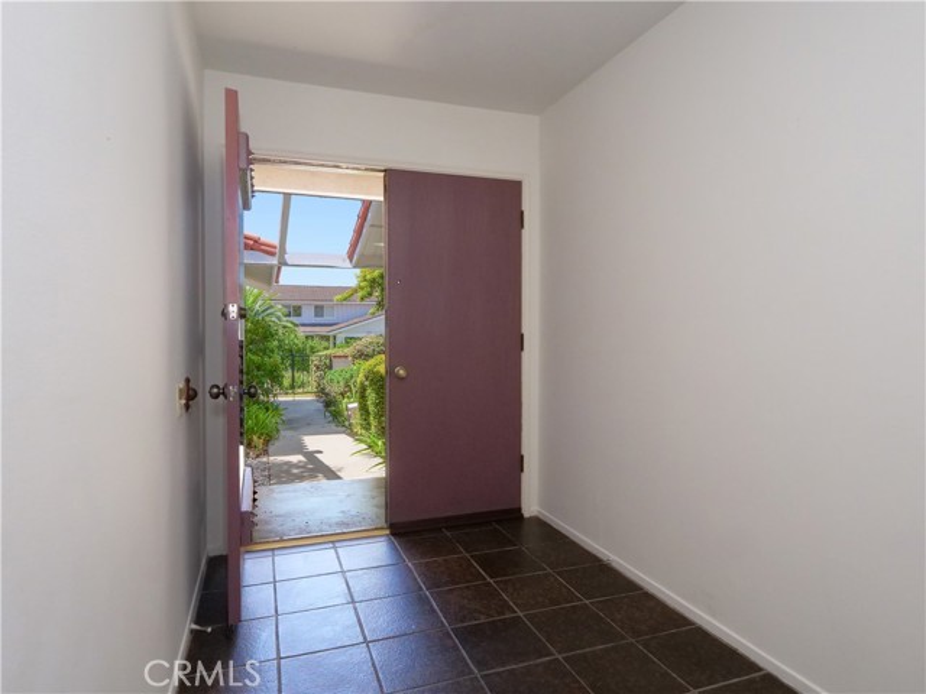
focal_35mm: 20
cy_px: 347
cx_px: 463
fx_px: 535
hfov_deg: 81.7
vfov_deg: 66.0
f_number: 8
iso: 3200
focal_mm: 10
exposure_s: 1/250
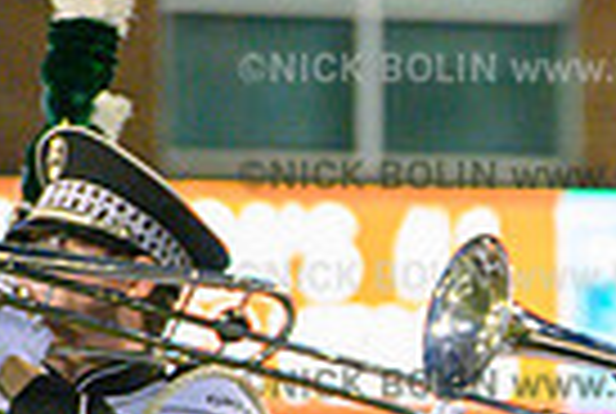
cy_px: 488
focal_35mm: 845
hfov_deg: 2.4
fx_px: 14490
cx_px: 1286
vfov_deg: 1.6
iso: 10000
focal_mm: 200
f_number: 4
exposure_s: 1/1000
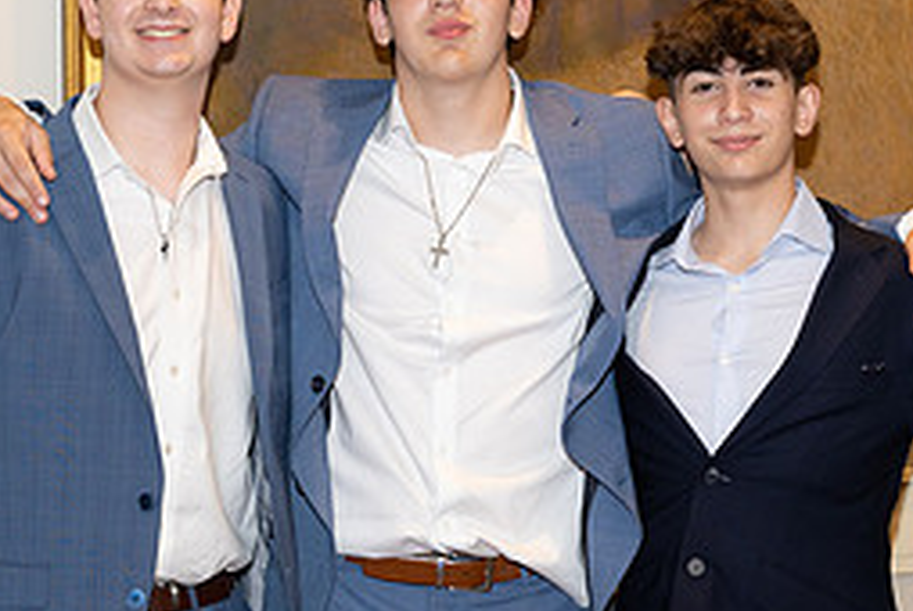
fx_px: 2894
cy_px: 314
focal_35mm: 114
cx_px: 633
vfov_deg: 12.1
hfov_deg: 17.9
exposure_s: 1/100
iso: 800
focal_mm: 50
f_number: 5.6
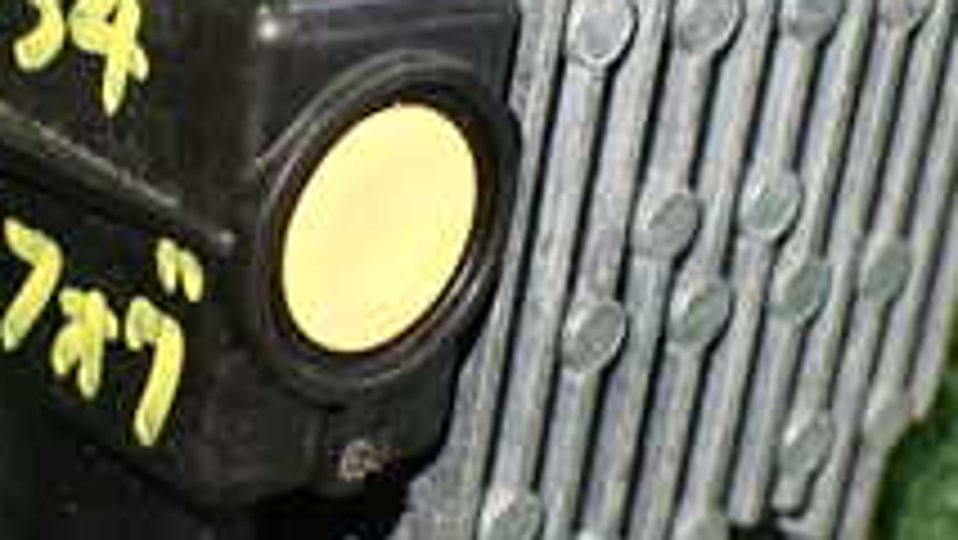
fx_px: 2338
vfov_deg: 13.2
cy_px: 234
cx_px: 238
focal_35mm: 92
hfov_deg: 22.9
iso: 800
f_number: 2.3
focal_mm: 5.4
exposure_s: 1/125
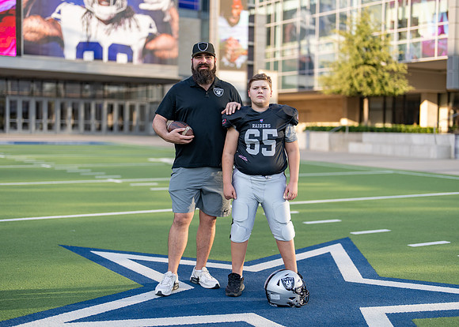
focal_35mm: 52
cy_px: 164
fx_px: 683
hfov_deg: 37.2
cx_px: 230
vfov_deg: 27.0
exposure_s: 1/2500
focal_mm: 50
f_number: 1.2
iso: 100
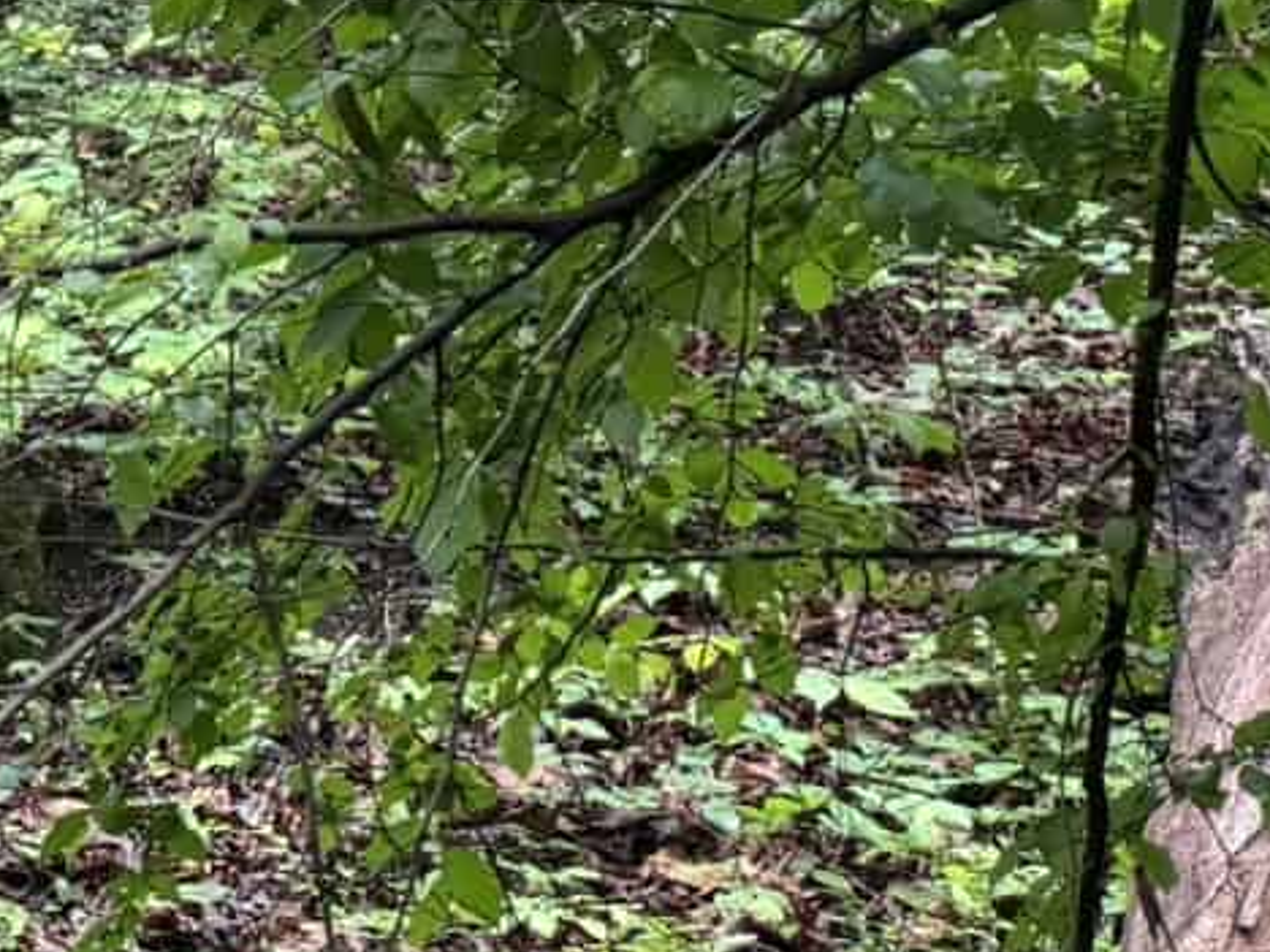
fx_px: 3852
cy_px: -103
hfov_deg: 14.4
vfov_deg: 13.8
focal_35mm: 105
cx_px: -1501
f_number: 1.8
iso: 250
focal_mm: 6.8
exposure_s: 1/60
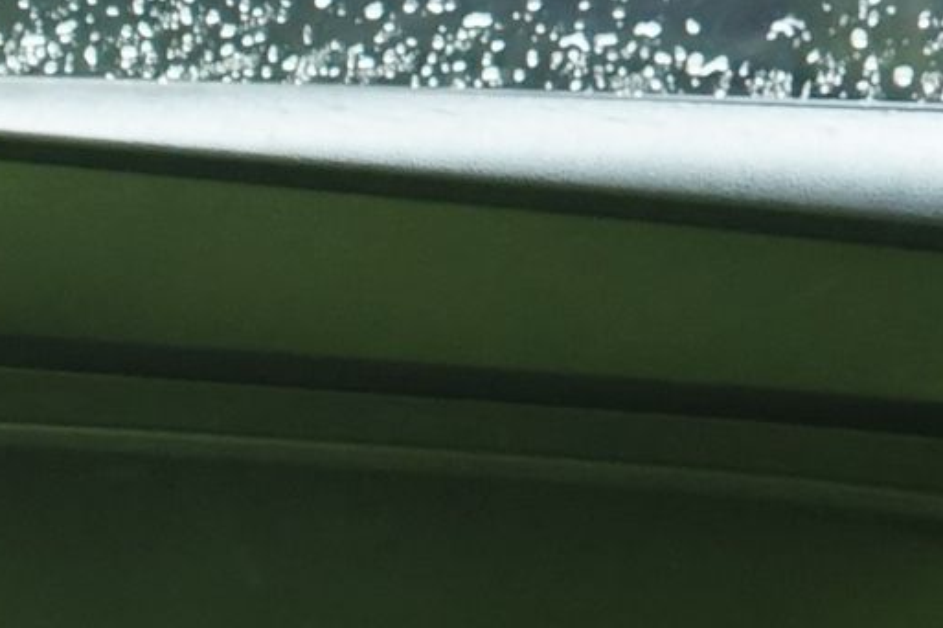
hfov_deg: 10.1
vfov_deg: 6.6
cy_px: 2038
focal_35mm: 184
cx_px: -1142
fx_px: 4819
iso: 1250
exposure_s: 1/20
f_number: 4.5
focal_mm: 24
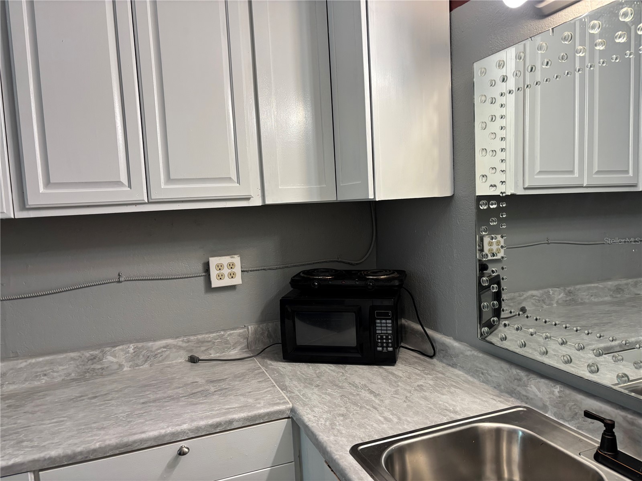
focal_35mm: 26
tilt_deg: -3.8
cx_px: 321
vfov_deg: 53.1
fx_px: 482
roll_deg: +2.3
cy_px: 240
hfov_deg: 67.3
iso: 125
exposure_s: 1/120
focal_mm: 5.96
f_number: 1.6
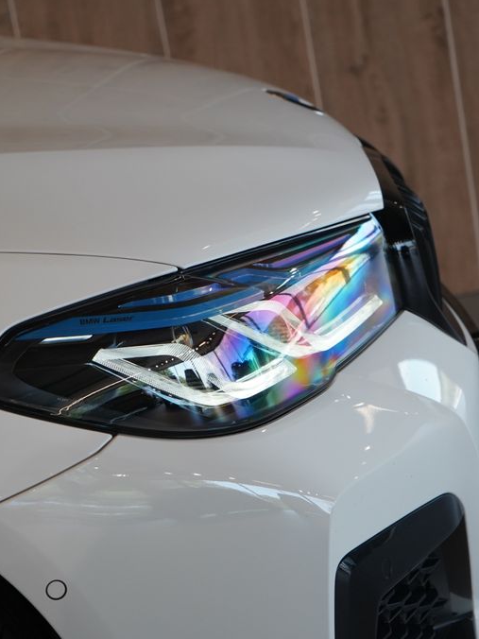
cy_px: 319
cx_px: 208
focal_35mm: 102
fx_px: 1882
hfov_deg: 14.5
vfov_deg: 19.3
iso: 1600
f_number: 5.6
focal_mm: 70
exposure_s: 1/160
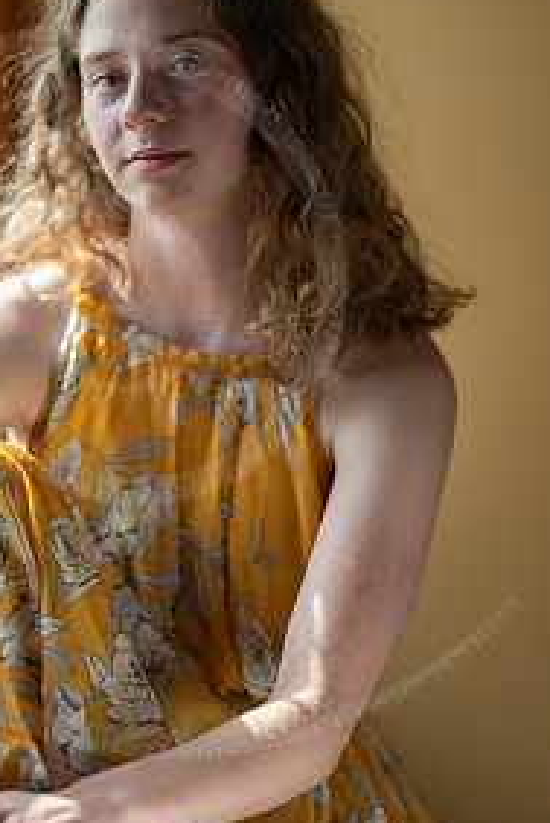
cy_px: 381
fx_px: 3090
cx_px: 146
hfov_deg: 10.2
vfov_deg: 15.2
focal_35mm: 135
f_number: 1.2
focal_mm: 85
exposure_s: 1/500
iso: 160
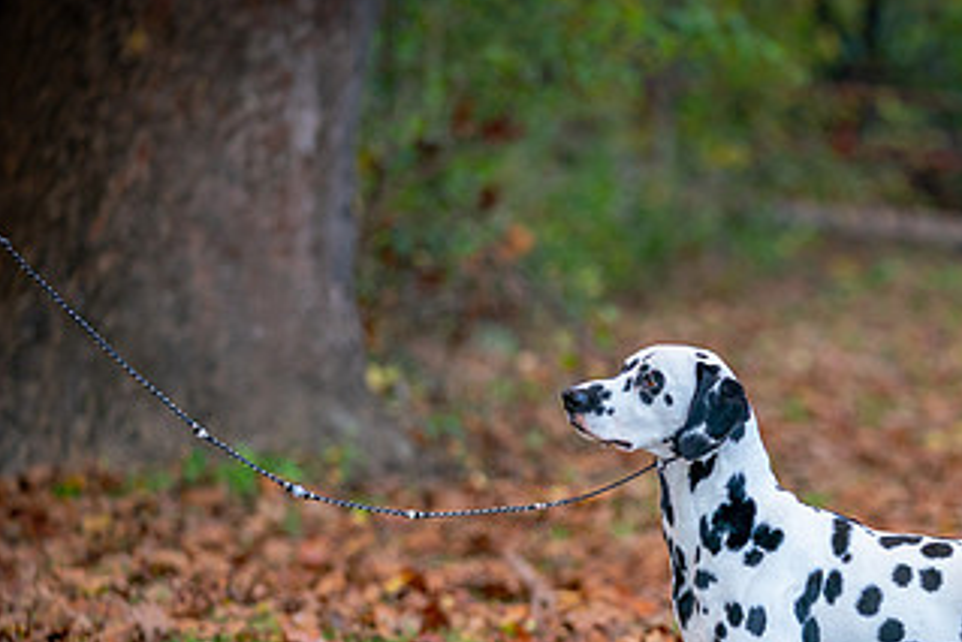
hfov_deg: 9.2
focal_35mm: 222
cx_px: 790
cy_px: 487
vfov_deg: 6.2
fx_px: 5935
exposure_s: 1/400
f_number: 2.8
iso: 1000
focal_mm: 122
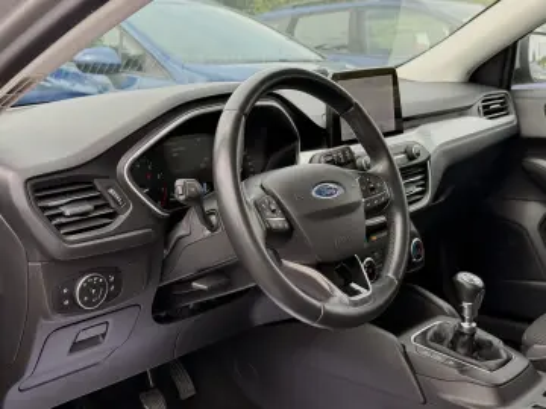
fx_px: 757
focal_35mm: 48
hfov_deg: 39.7
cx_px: 273
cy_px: 204
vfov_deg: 30.3
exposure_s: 1/693
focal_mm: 6.76
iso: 100
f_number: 1.78
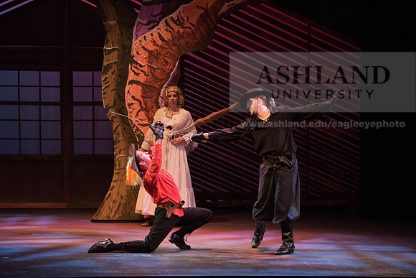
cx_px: 208
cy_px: 139
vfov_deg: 8.6
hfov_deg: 12.8
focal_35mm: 160
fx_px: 1849
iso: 5000
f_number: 2.8
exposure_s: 1/320
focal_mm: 160
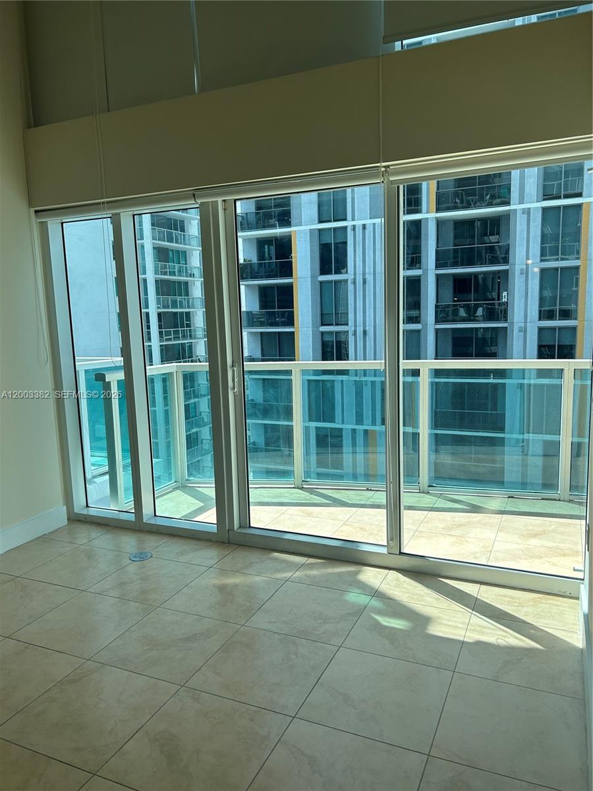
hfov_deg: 53.1
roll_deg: +1.4
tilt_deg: -9.2
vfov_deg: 67.3
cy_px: 396
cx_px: 296
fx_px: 594
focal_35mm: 26
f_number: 1.5
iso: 50
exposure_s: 1/1326
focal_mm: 5.7
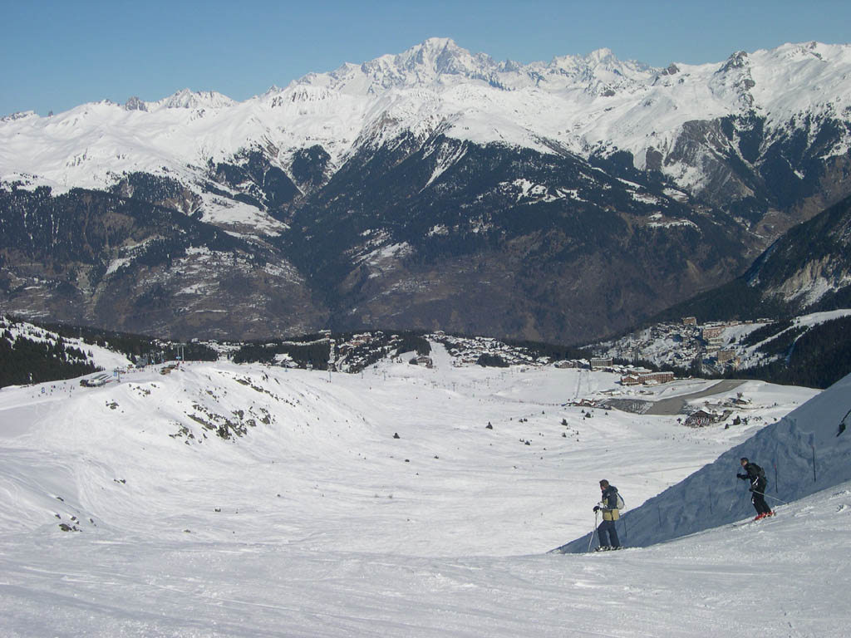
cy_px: 319
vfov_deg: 28.0
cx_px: 426
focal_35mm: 52
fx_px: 1278
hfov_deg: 36.8
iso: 100
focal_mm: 11.1
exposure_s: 1/560
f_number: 8.8
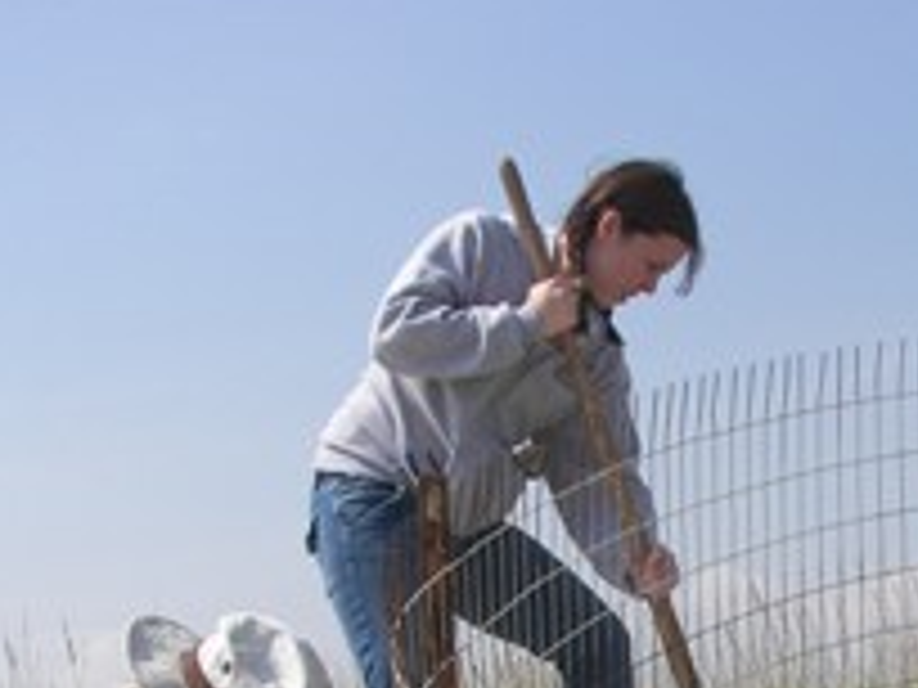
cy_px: 742
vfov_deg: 18.0
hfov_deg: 24.4
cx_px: 693
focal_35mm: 79
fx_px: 2095
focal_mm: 6
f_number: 4
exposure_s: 1/640
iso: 50
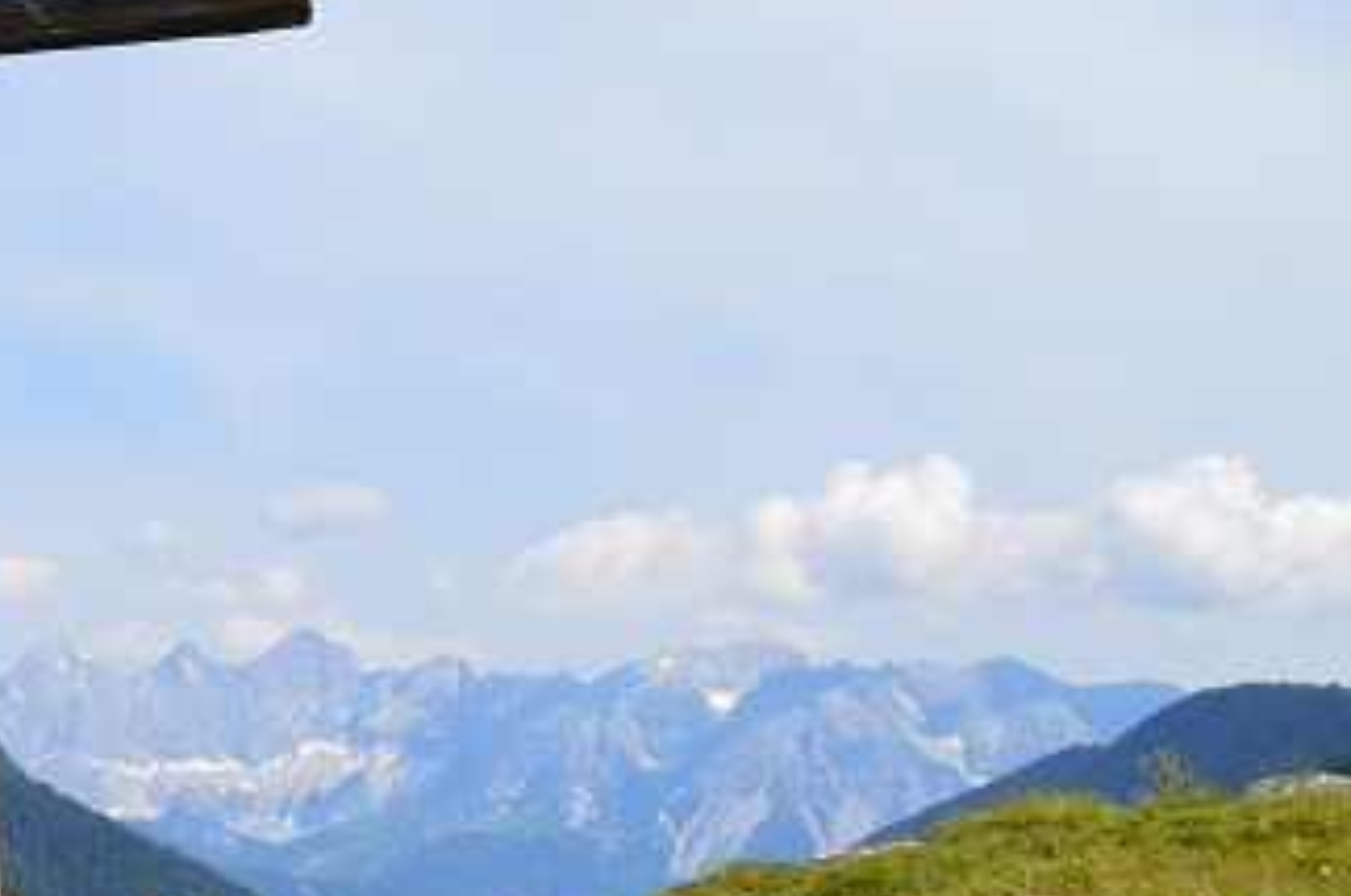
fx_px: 3194
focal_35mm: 85
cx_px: 92
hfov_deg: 23.2
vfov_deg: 16.0
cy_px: 527
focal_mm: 23
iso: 400
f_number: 11
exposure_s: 1/500
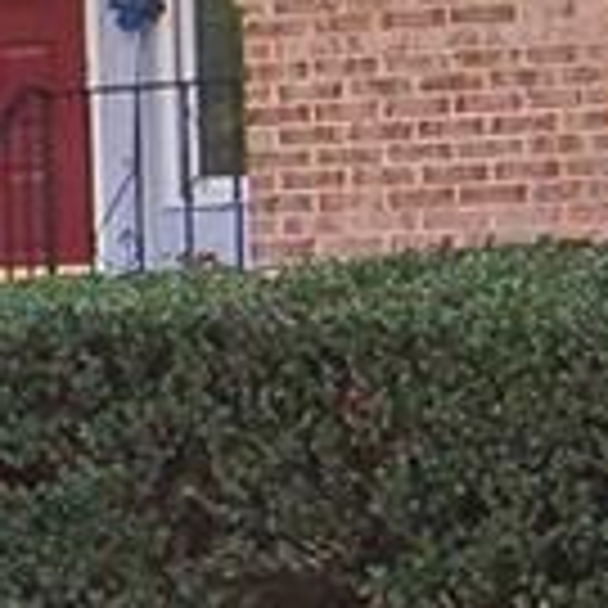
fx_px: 3835
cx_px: -694
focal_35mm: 193
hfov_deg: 8.5
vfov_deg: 9.0
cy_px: 50
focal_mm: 20
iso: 400
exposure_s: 1/100
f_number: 5
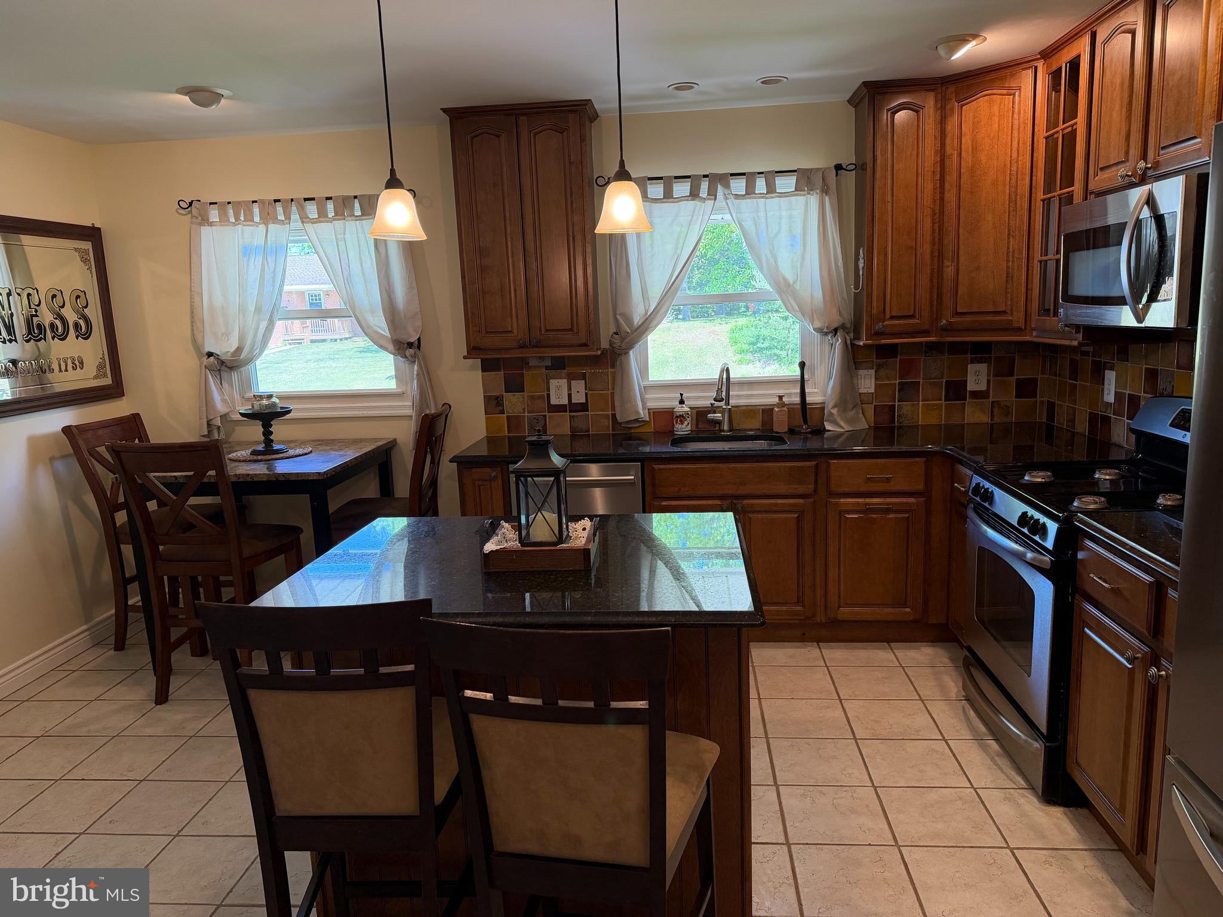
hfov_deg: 71.6
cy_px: 458
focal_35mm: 24
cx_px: 612
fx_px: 848
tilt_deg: -10.3
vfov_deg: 56.8
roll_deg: +2.3
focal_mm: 6.76
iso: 320
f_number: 1.78
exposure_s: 1/120
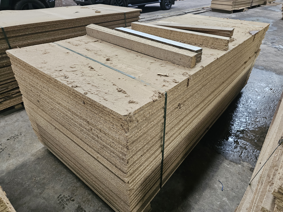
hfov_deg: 73.9
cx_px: 142
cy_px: 106
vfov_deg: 58.9
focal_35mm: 23
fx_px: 188
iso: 640
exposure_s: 1/60
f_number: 1.7
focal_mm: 6.3
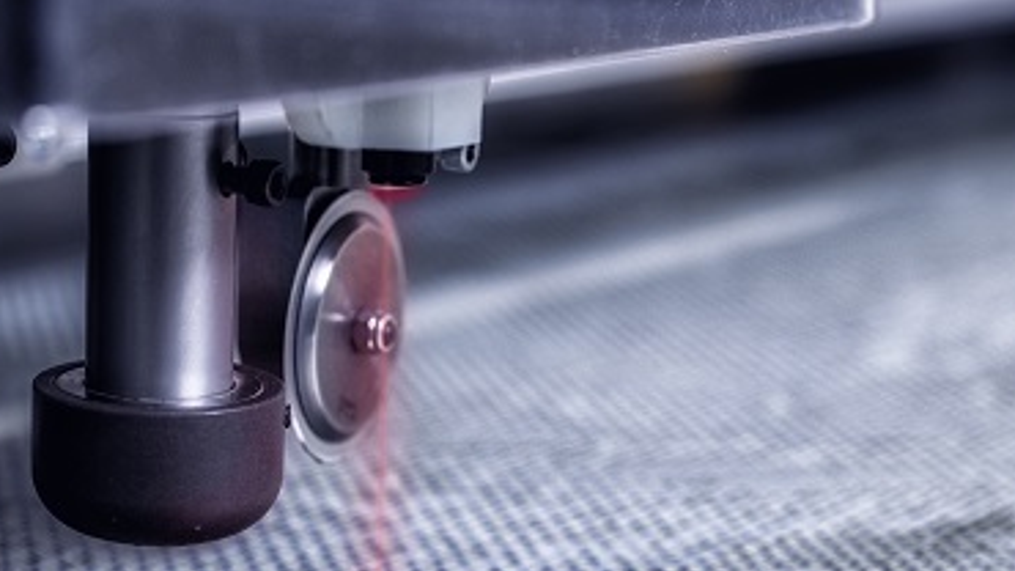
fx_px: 2664
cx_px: 321
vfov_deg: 12.1
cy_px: 559
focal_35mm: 99
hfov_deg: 21.5
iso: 100
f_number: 2.8
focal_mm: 35
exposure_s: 1/250
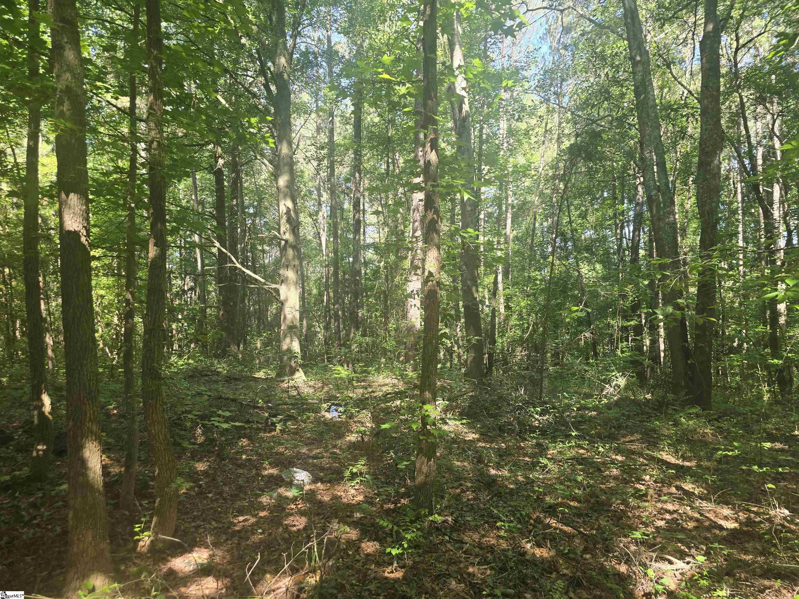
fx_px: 531
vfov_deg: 58.9
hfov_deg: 73.9
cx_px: 400
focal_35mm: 23
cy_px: 300
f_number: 1.7
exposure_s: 1/180
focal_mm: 6.3
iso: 80
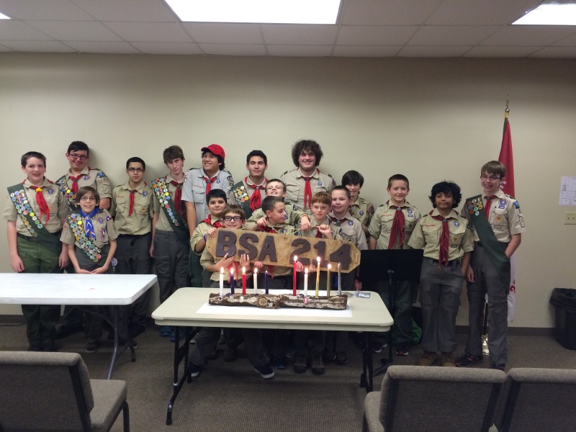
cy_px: 216
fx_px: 483
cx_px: 288
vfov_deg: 48.2
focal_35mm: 29
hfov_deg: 61.7
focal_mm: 4.15
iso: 125
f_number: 2.2
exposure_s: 1/30
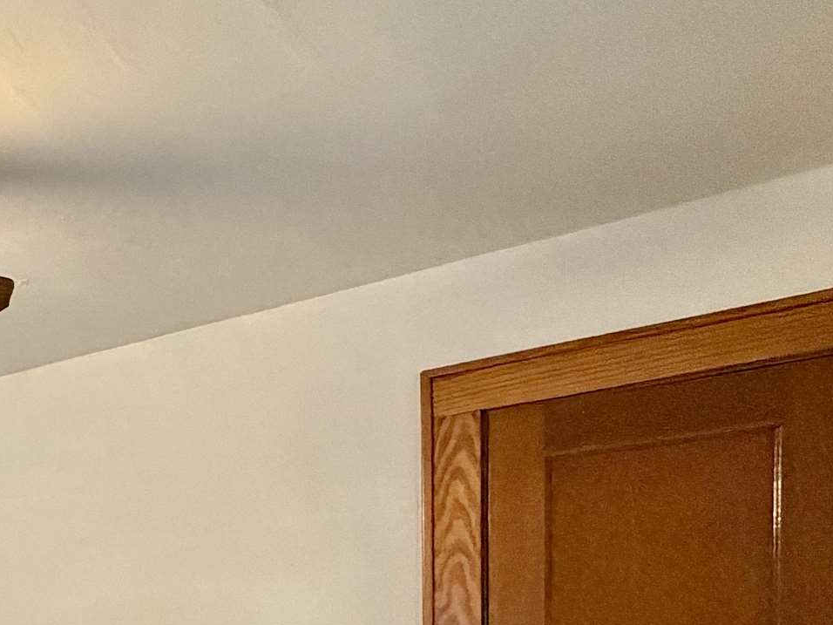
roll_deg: +0.8
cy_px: 739
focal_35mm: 45
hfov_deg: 30.3
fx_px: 1083
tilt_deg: -1.4
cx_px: -322
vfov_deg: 28.3
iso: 500
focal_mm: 2.22
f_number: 2.2
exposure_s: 1/60
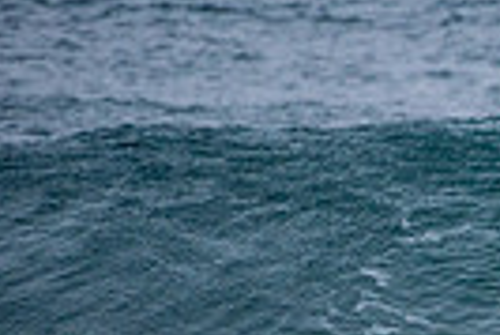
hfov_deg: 0.9
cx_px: 985
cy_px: 706
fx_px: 30269
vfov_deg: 0.6
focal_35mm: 2177
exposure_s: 1/1250
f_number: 5.6
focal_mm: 500
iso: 450
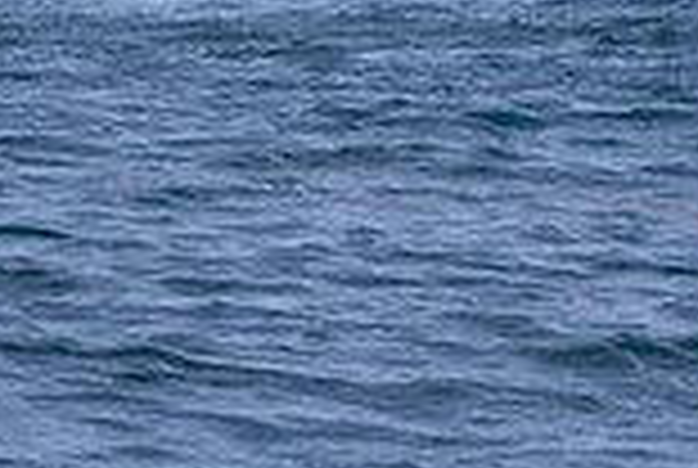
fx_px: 46078
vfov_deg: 0.6
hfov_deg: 0.9
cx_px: 414
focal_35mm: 2372
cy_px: -142
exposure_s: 1/1250
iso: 250
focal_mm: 400
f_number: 5.6
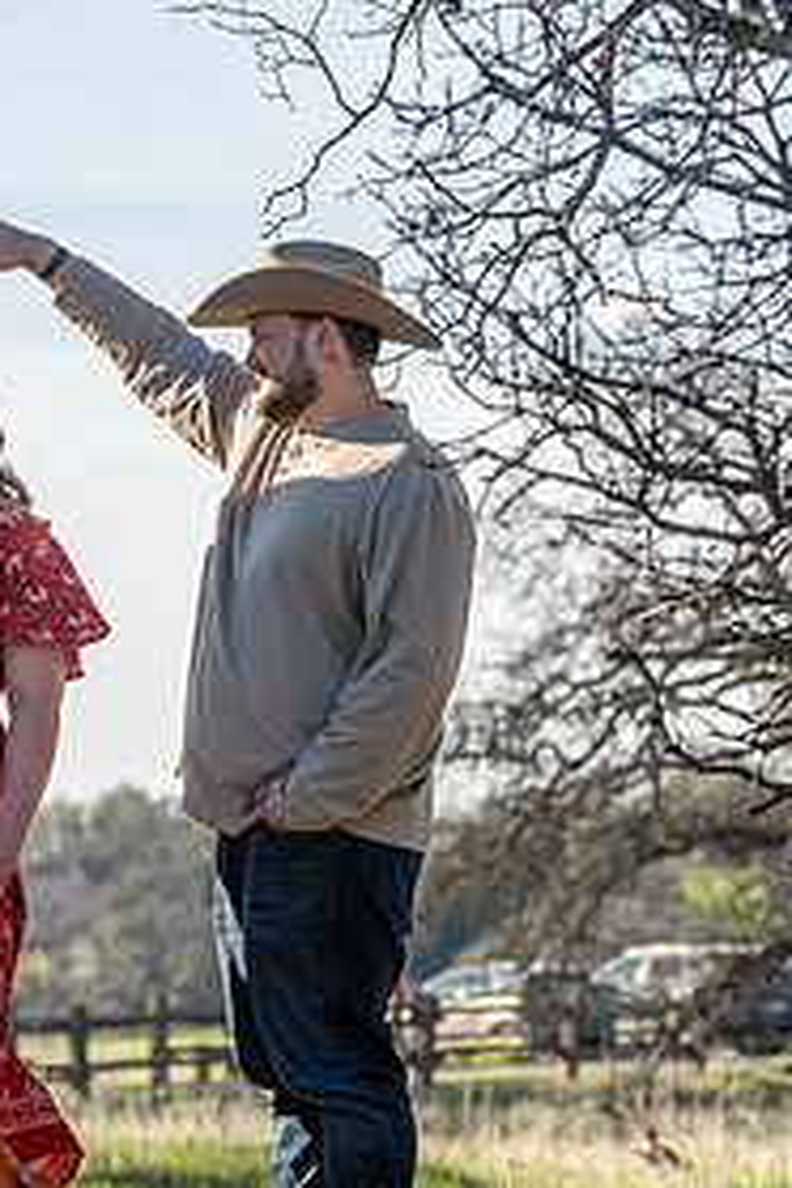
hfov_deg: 7.3
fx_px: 6171
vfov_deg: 11.0
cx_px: 213
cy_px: 686
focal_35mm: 187
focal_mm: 116
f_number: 4.5
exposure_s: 1/250
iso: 50
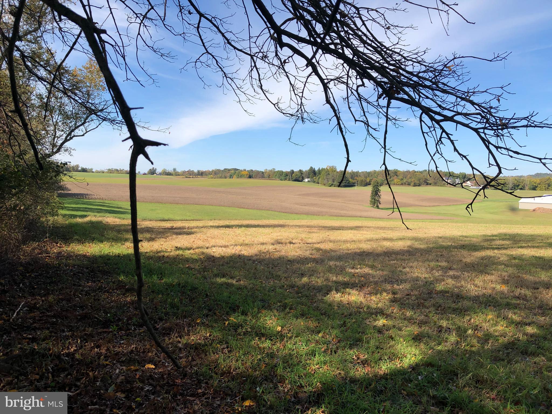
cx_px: 276
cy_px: 207
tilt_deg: -4.0
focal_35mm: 28
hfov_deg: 63.4
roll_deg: -3.3
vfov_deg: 49.7
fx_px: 446
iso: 20
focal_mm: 4
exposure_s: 1/1779
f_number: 1.8
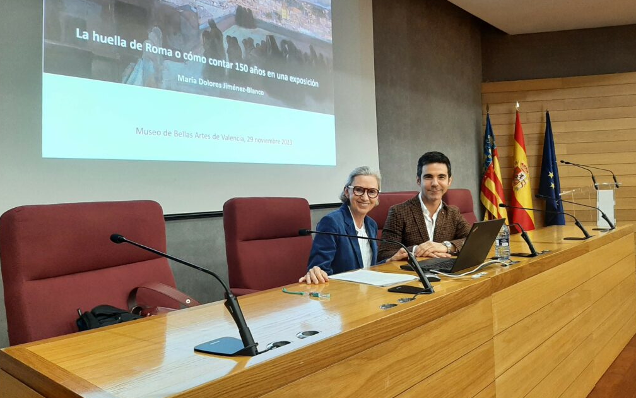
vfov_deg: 44.4
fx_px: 485
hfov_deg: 66.5
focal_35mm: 28
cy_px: 164
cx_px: 320
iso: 200
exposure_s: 1/33
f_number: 1.7
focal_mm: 3.93
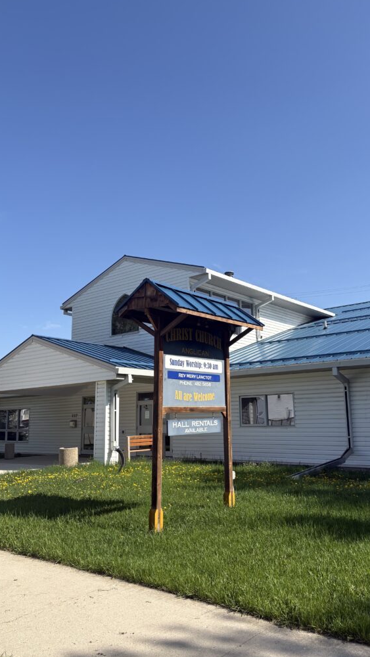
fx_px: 505
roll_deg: +1.1
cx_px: 197
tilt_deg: +12.1
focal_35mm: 29
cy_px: 328
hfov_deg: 40.2
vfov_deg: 66.1
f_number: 1.6
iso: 50
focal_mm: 5.96
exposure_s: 1/3279
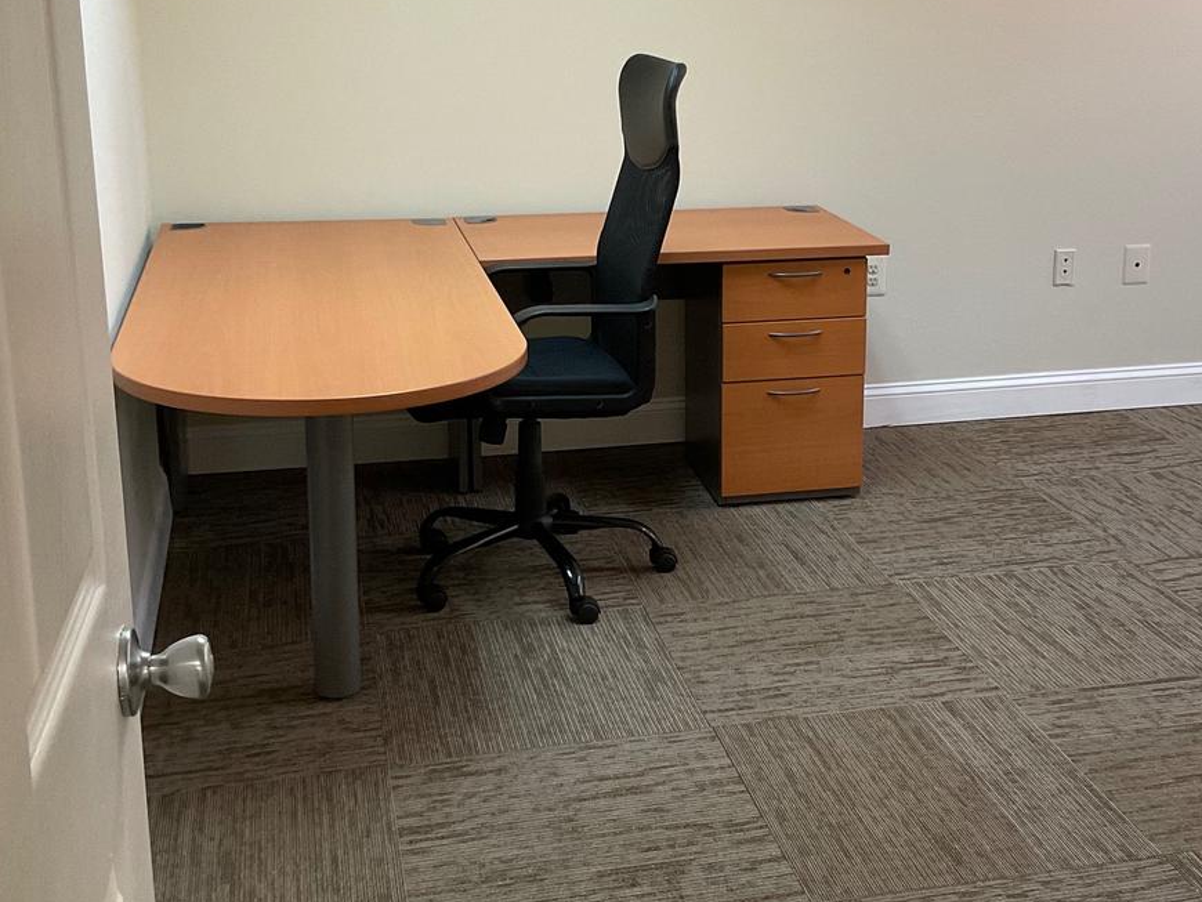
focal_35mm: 48
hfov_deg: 39.5
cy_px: 349
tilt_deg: -14.5
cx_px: 718
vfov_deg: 30.2
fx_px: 1667
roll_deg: +0.0
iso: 160
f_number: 1.8
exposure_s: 1/60
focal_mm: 3
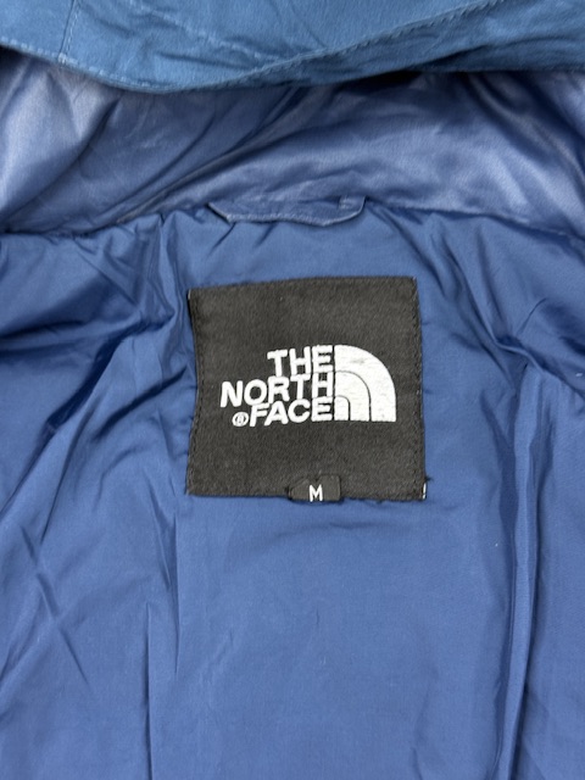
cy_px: 390
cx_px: 292
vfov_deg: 39.7
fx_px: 1082
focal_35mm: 48
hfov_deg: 30.3
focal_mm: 6.76
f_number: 1.78
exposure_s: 1/50
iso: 50
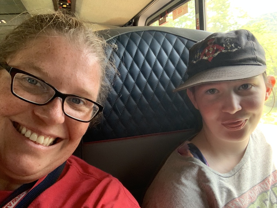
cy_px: 104
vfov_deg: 44.2
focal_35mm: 32
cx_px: 138
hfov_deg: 56.8
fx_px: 256
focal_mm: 2.87
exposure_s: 1/60
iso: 250
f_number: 2.2
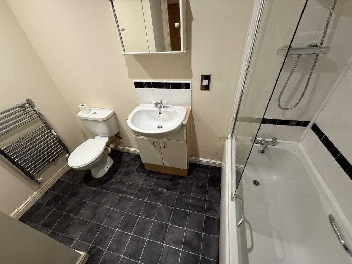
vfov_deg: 85.7
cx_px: 176
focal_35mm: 14
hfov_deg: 102.1
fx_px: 142
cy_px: 132
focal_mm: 2.22
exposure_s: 1/50
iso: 160
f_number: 2.2
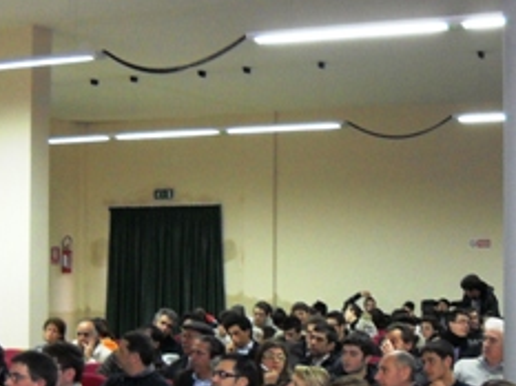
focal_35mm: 79
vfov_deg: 18.6
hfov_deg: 24.6
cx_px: 348
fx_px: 1176
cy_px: 260
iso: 400
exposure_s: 1/30
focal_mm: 6.72
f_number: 3.1
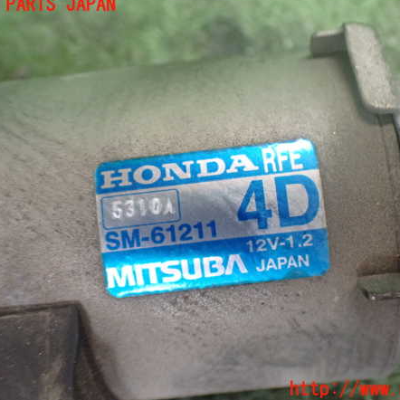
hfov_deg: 46.0
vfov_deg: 46.0
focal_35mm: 36
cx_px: 223
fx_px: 471
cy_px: 197
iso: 800
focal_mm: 5.4
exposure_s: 1/100
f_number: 2.3
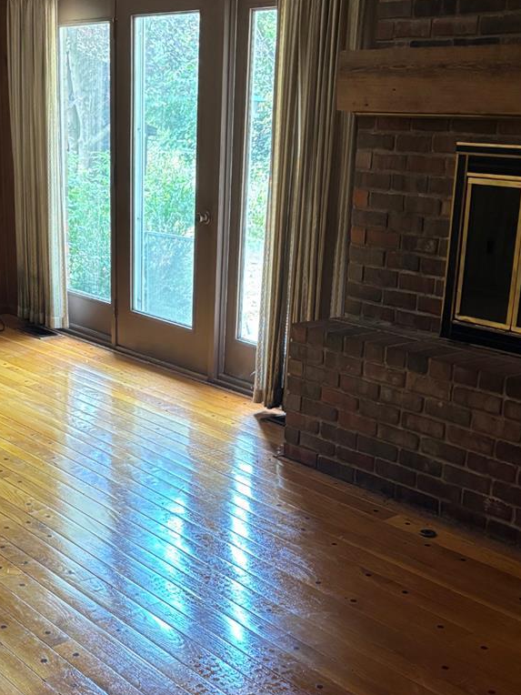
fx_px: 1023
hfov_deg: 28.3
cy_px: 443
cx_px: 158
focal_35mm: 51
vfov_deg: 37.2
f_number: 1.6
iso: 400
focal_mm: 5.96
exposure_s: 1/60
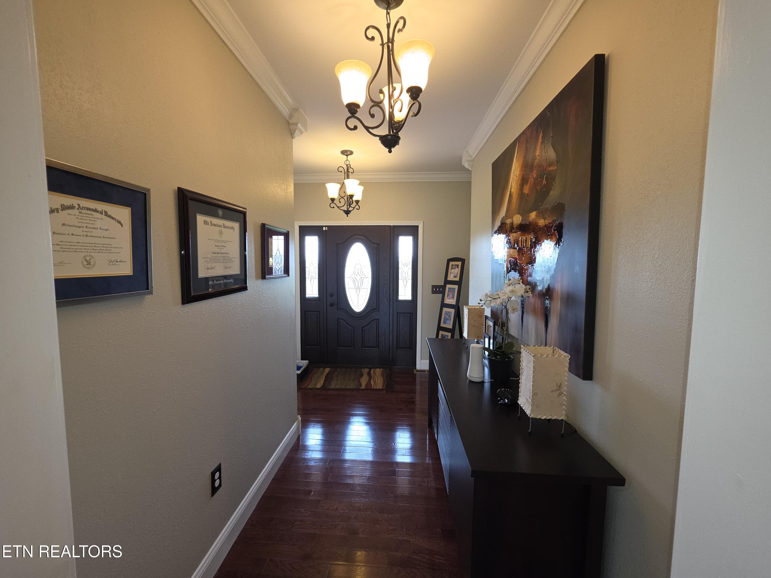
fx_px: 290
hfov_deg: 106.2
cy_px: 289
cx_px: 386
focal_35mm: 13
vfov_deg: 89.9
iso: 64
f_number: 1.9
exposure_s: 1/60
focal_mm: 2.2
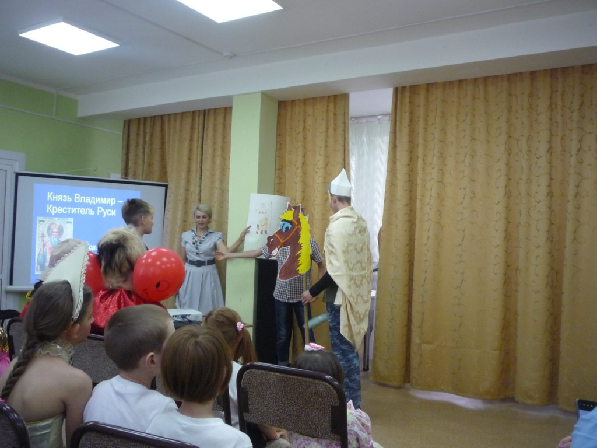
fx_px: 552
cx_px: 298
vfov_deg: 44.2
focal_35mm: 32
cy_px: 224
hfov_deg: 56.8
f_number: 3.3
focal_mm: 5.2
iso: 400
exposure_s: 1/30
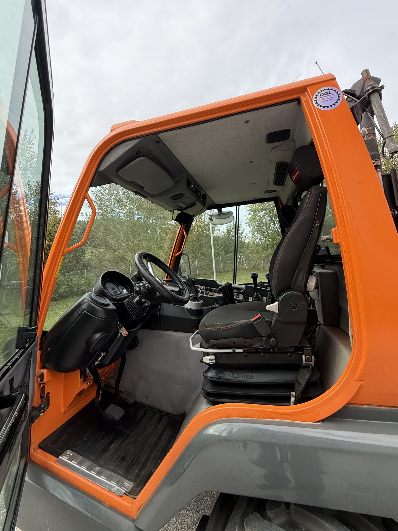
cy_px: 225
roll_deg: +4.4
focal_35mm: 17
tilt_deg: +8.0
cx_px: 195
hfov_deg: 74.7
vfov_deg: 90.4
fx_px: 261
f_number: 2.2
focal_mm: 2.22
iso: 64
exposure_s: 1/468
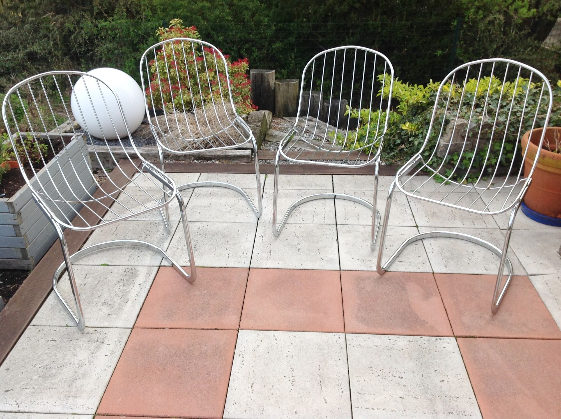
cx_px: 280
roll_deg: +1.2
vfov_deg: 40.6
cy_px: 210
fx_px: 566
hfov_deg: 52.7
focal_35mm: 35
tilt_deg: -29.7
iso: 50
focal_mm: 4.28
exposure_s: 1/173
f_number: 2.4
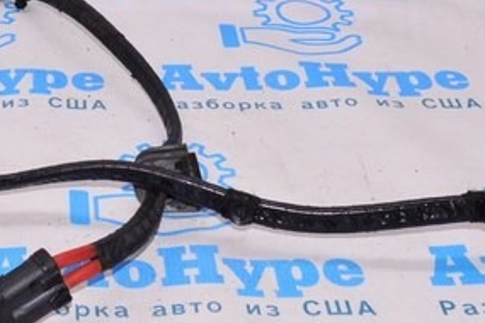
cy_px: 103
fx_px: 1307
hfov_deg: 20.5
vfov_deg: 14.1
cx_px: 20
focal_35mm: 97
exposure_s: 1/200
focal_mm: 18
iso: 1600
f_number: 8
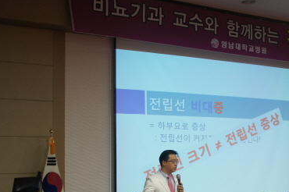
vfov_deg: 25.1
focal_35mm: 53
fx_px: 424
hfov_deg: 37.2
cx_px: 194
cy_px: 152
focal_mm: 21
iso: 400
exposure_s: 1/25
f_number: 4
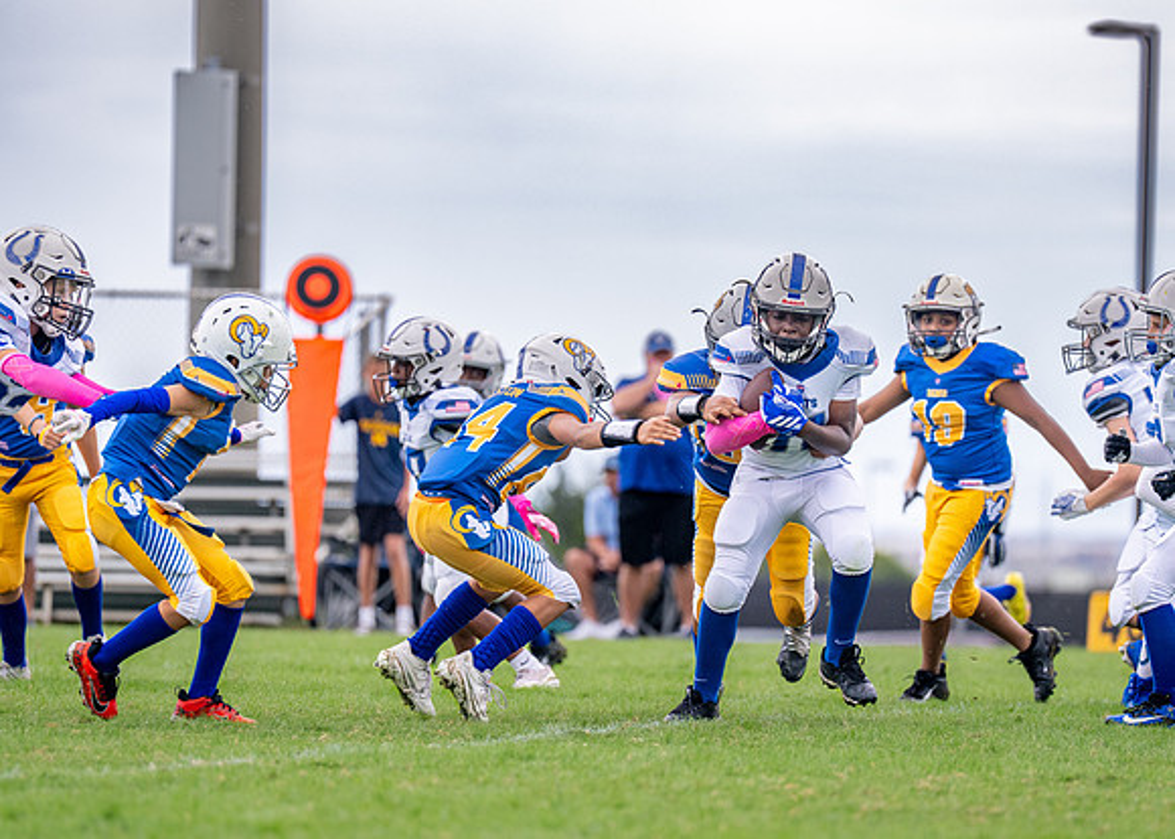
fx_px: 9377
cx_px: 678
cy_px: 480
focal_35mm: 281
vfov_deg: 5.1
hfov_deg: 7.2
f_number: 2.8
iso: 400
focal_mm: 200
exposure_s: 1/1600
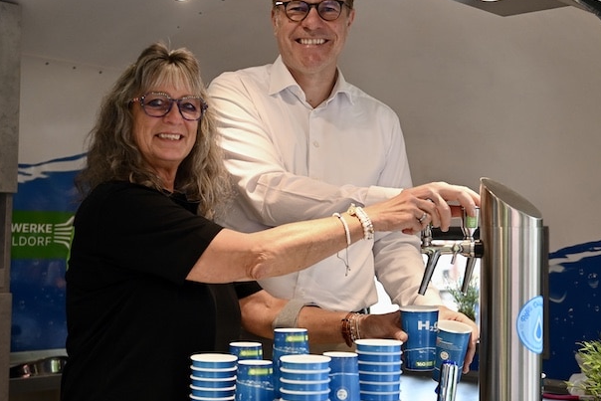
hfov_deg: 32.9
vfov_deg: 22.3
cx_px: 289
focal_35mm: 61
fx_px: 1019
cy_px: 199
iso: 1000
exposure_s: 1/200
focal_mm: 36
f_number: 2.8
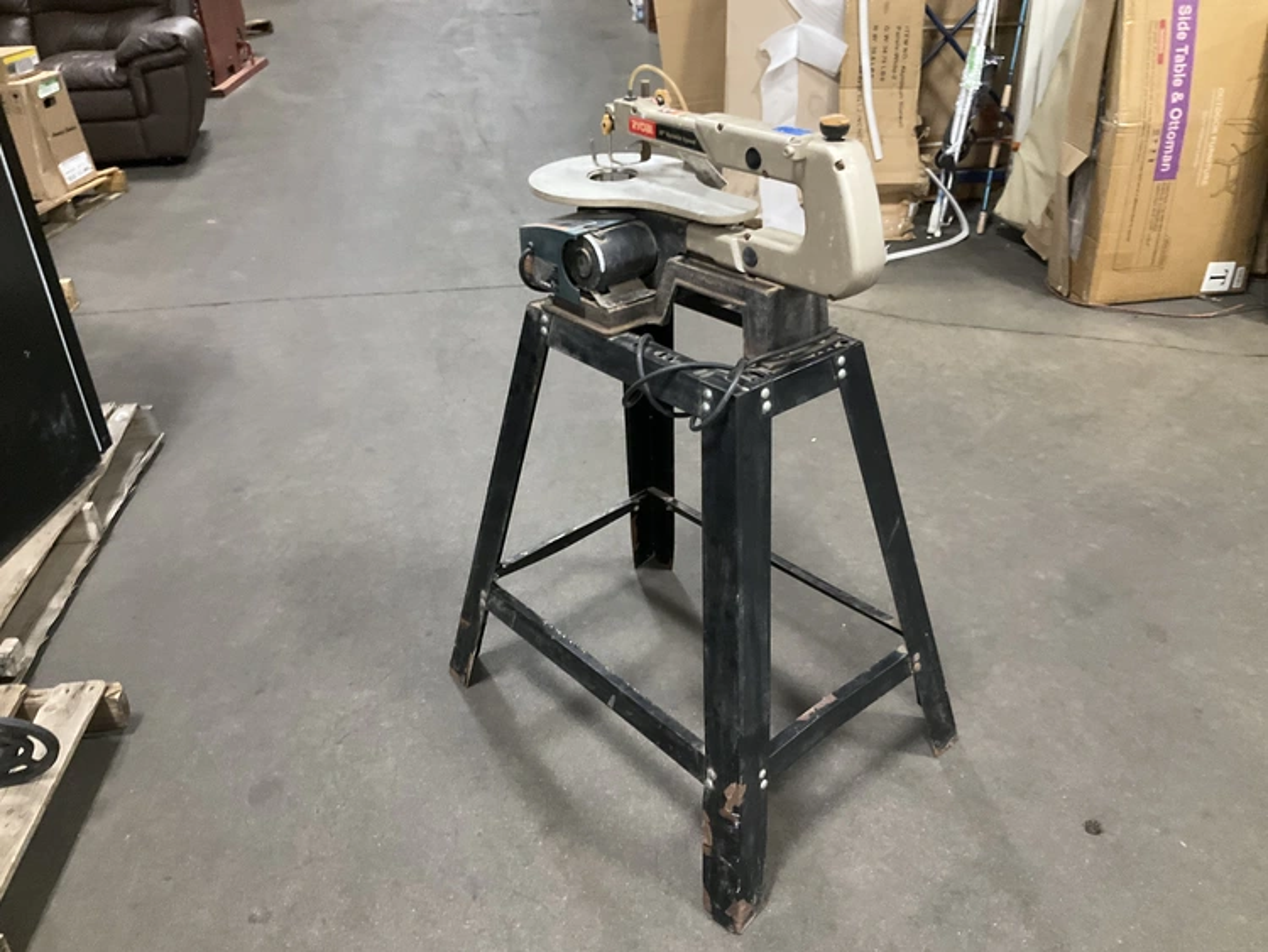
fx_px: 1063
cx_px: 634
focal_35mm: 29
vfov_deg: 48.3
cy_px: 476
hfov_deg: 61.6
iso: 320
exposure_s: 1/30
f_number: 1.8
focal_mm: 3
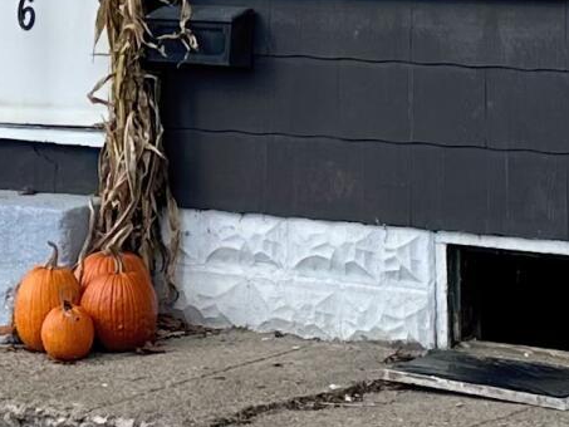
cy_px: -507
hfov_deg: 12.4
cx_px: 411
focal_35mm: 159
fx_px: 2614
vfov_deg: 8.7
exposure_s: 1/2732
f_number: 1.78
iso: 80
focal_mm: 6.86
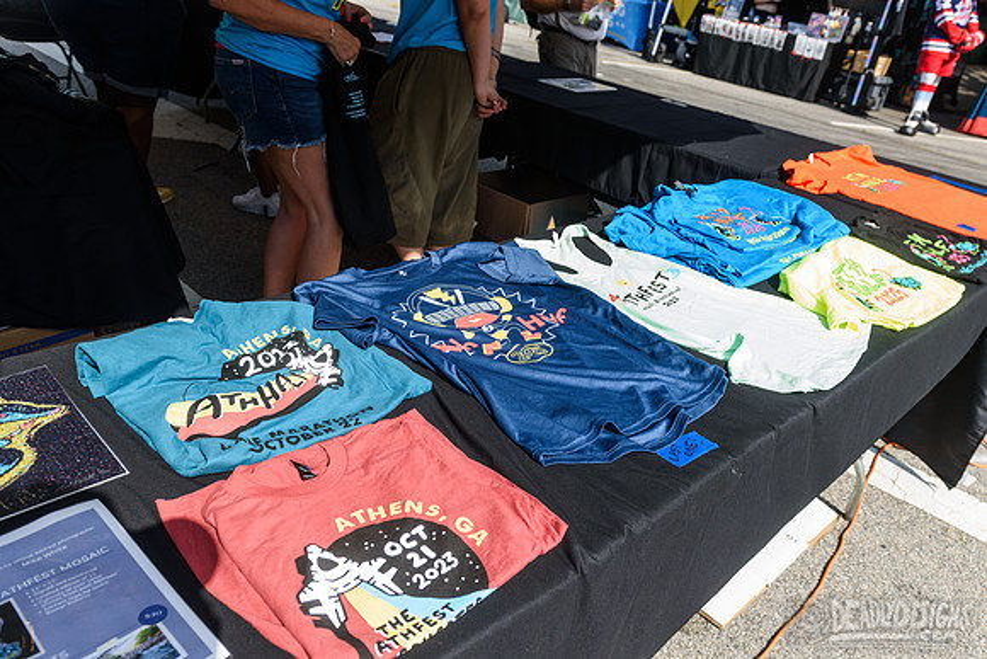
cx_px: 566
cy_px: 355
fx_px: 766
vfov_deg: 46.5
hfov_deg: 65.2
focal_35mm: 28
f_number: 5
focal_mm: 24
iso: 400
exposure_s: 1/1000
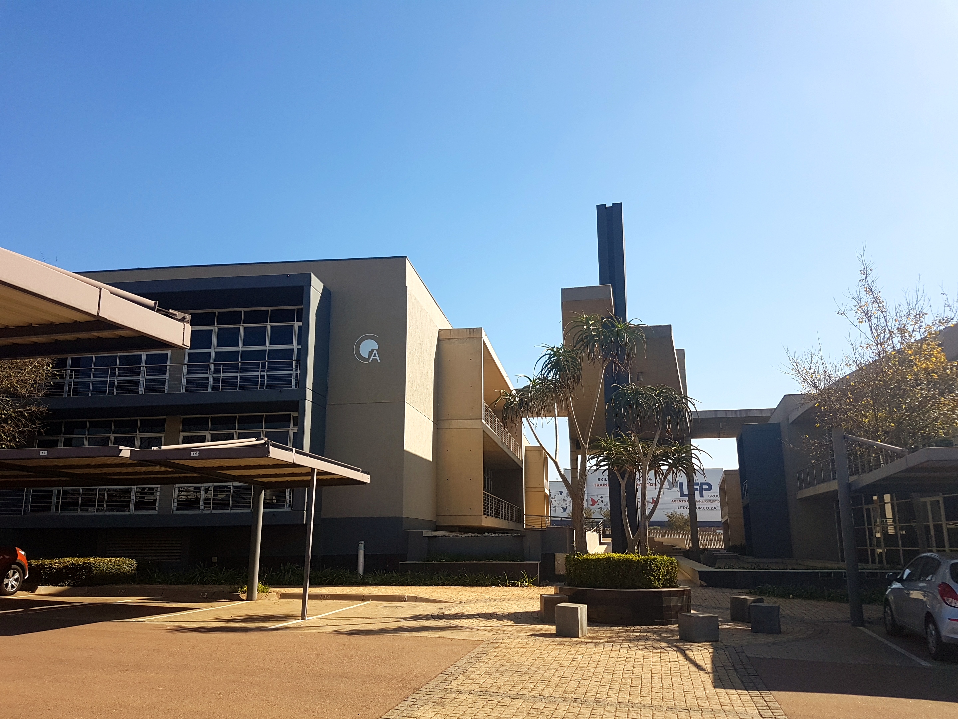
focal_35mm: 26
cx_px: 479
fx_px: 720
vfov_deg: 53.1
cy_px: 360
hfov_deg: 67.3
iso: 40
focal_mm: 4.2
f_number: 1.7
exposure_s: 1/1700
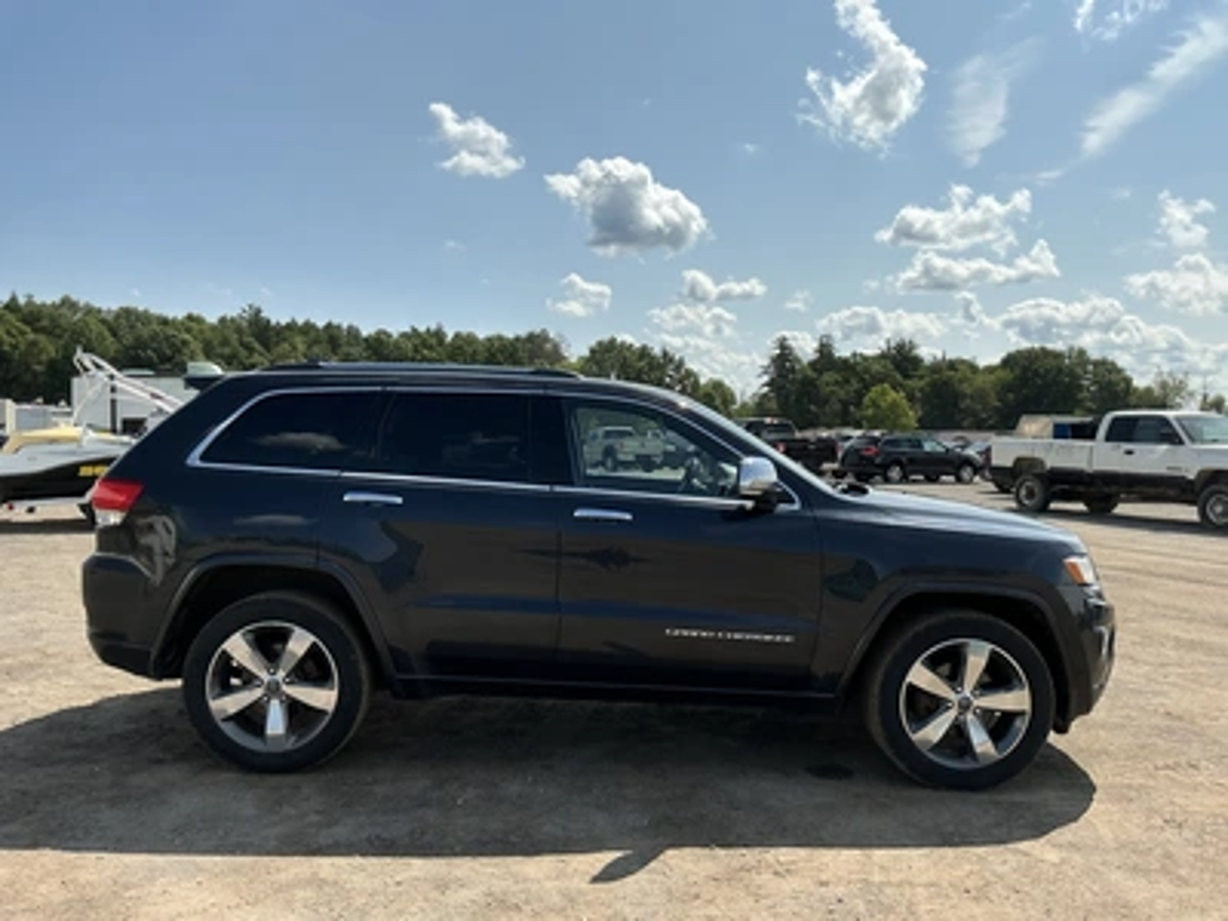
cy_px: 460
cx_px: 614
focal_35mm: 28
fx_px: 993
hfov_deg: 63.4
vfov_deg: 49.7
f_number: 1.8
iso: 25
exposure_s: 1/2667
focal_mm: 3
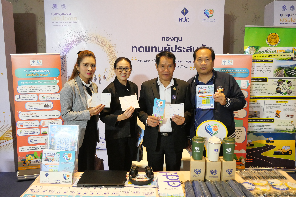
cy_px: 98
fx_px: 255
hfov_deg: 60.3
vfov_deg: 42.4
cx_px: 148
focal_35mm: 31
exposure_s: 1/160
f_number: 4.5
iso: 3200
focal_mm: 15
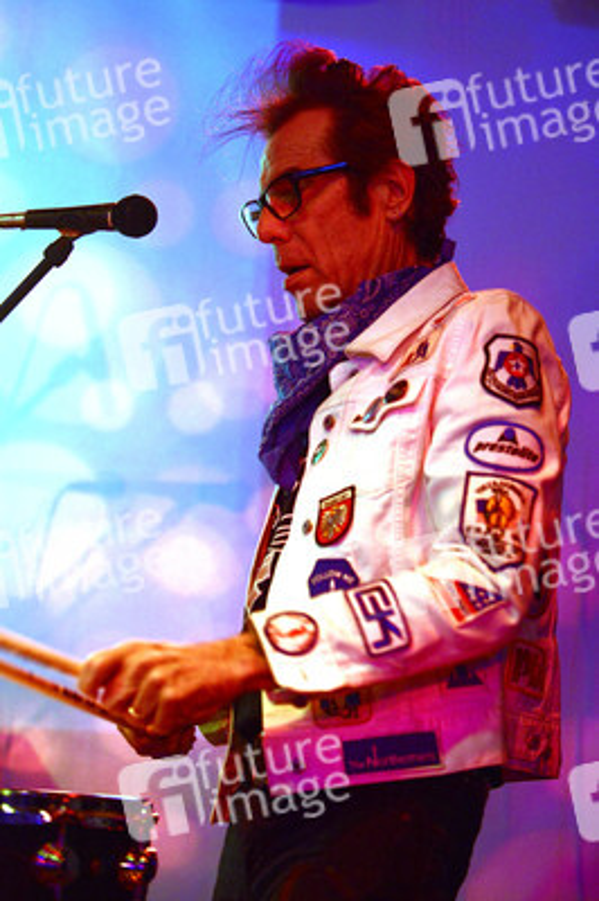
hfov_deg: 19.4
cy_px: 450
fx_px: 1750
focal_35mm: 70
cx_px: 300
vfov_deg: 28.9
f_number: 2.8
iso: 2000
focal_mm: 70
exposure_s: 1/160
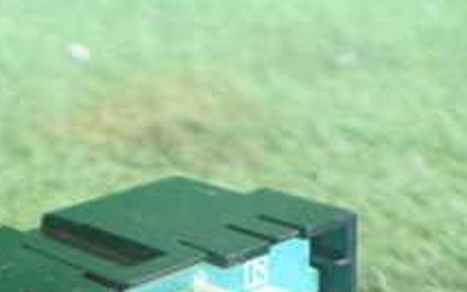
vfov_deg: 14.3
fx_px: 1133
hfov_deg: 23.2
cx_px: 151
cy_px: 338
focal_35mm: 89
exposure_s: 1/60
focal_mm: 5.4
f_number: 2.3
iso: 800
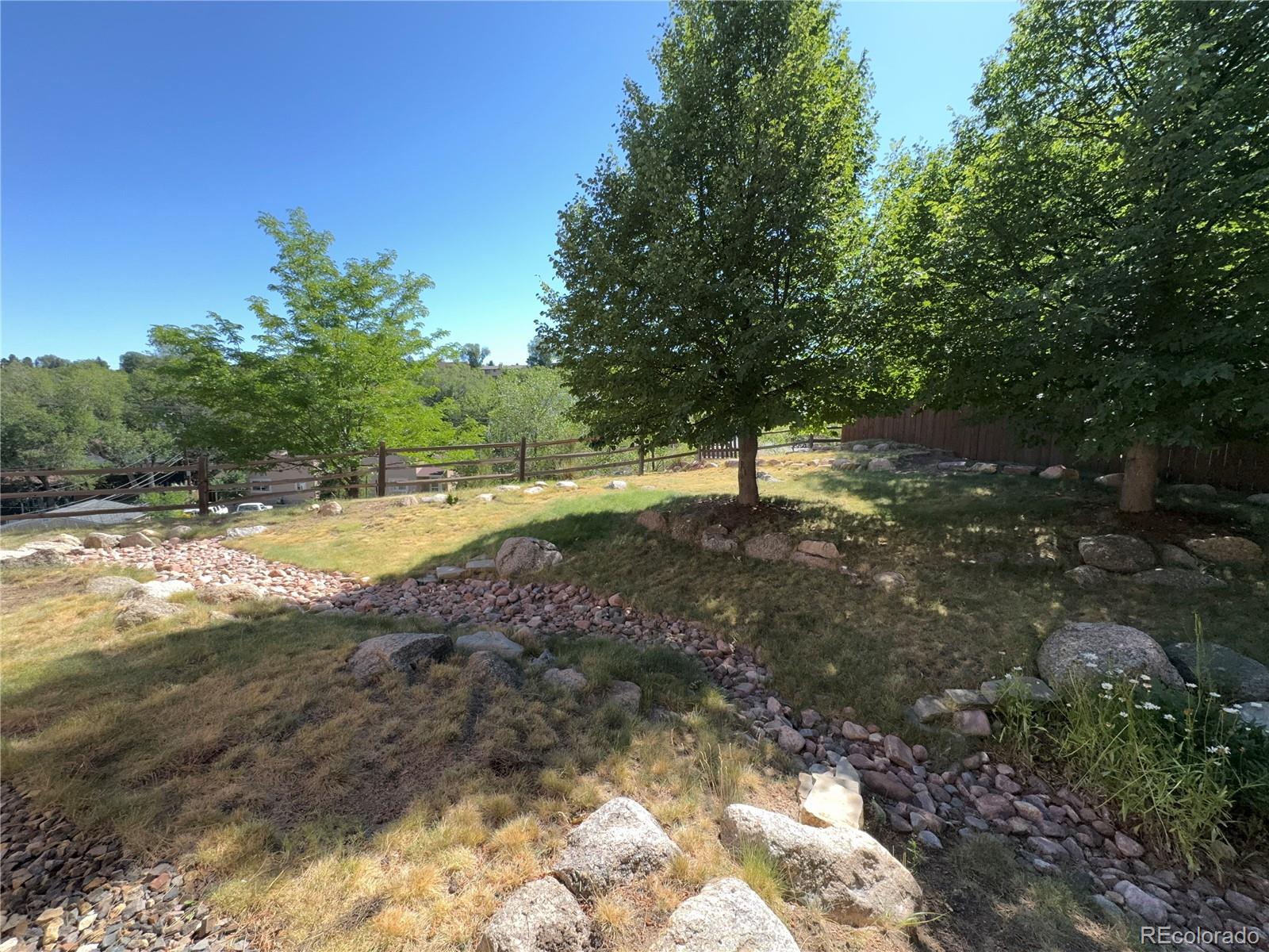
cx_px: 634
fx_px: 513
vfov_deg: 85.7
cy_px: 476
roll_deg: -0.2
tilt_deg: -6.9
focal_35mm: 14
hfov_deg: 102.1
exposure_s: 1/669
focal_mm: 2.22
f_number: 2.2
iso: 40
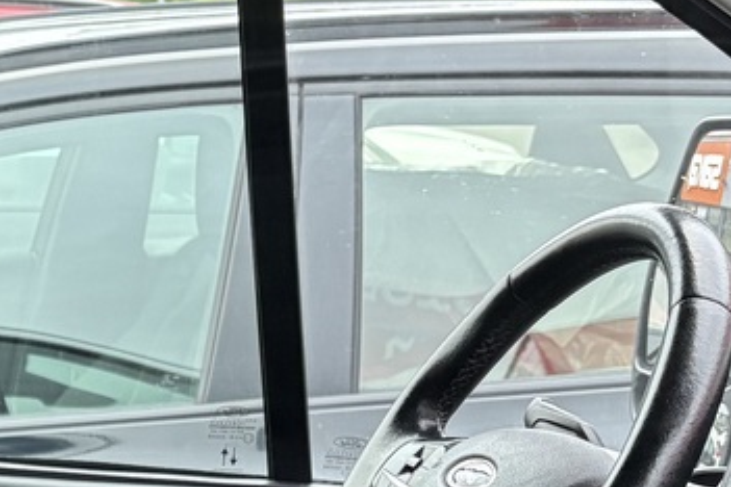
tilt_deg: -11.1
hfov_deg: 17.2
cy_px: 443
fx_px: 2254
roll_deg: +0.1
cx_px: -252
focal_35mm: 111
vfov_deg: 12.2
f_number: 1.6
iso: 160
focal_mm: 5.96
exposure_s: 1/60
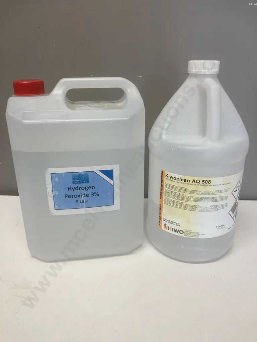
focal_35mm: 28
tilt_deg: -20.0
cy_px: 171
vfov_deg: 63.4
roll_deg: +1.3
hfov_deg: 49.7
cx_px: 128
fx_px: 277
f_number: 1.8
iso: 64
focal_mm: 3.99
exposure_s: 1/100
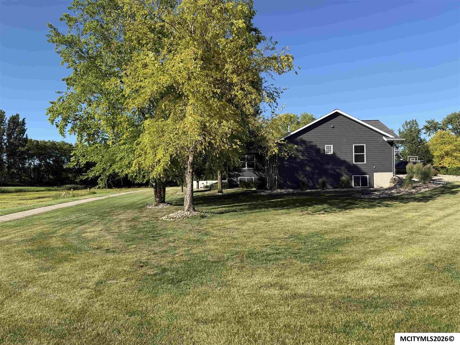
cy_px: 172
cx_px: 230
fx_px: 319
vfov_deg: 56.8
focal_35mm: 24
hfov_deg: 71.6
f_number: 1.78
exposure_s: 1/2801
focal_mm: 6.76
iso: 80
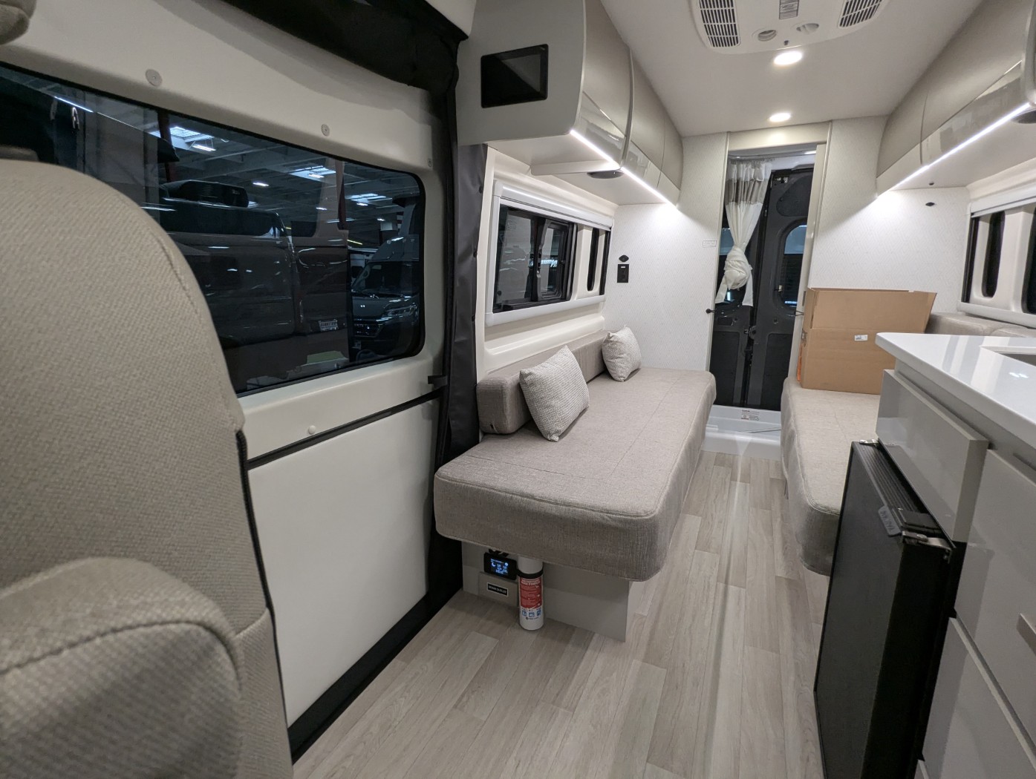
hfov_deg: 94.4
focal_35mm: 16
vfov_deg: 78.2
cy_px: 390
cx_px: 518
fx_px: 479
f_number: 2.2
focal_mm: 2.35
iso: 184
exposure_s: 1/145
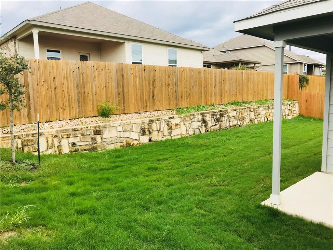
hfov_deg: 63.4
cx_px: 166
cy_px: 125
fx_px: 269
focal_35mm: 28
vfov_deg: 49.7
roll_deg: +0.6
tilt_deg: -5.5
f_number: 1.8
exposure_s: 1/887
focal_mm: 3.99
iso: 20
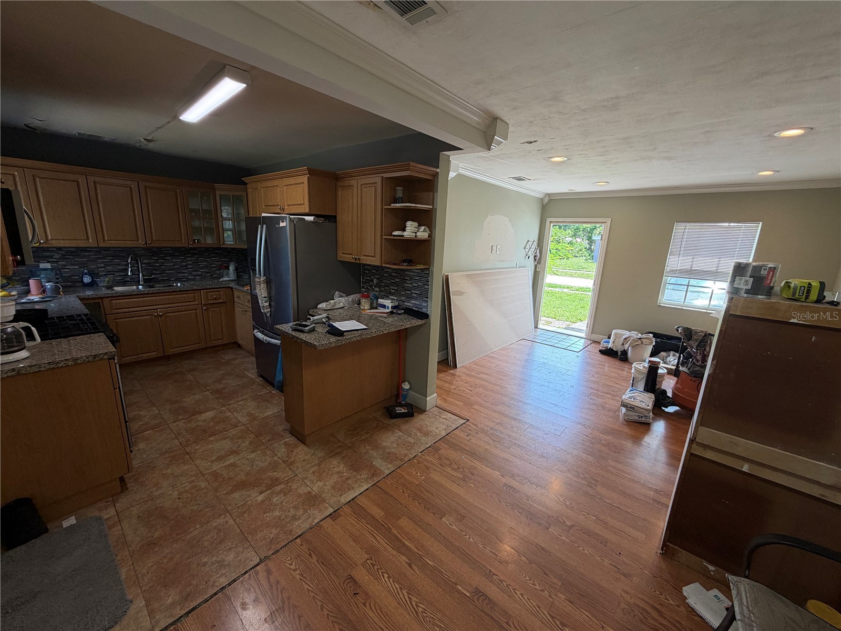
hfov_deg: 102.1
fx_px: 340
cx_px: 420
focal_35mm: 14
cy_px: 316
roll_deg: -3.1
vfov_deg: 85.7
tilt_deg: -13.8
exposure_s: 1/120
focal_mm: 2.22
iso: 64
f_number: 2.2
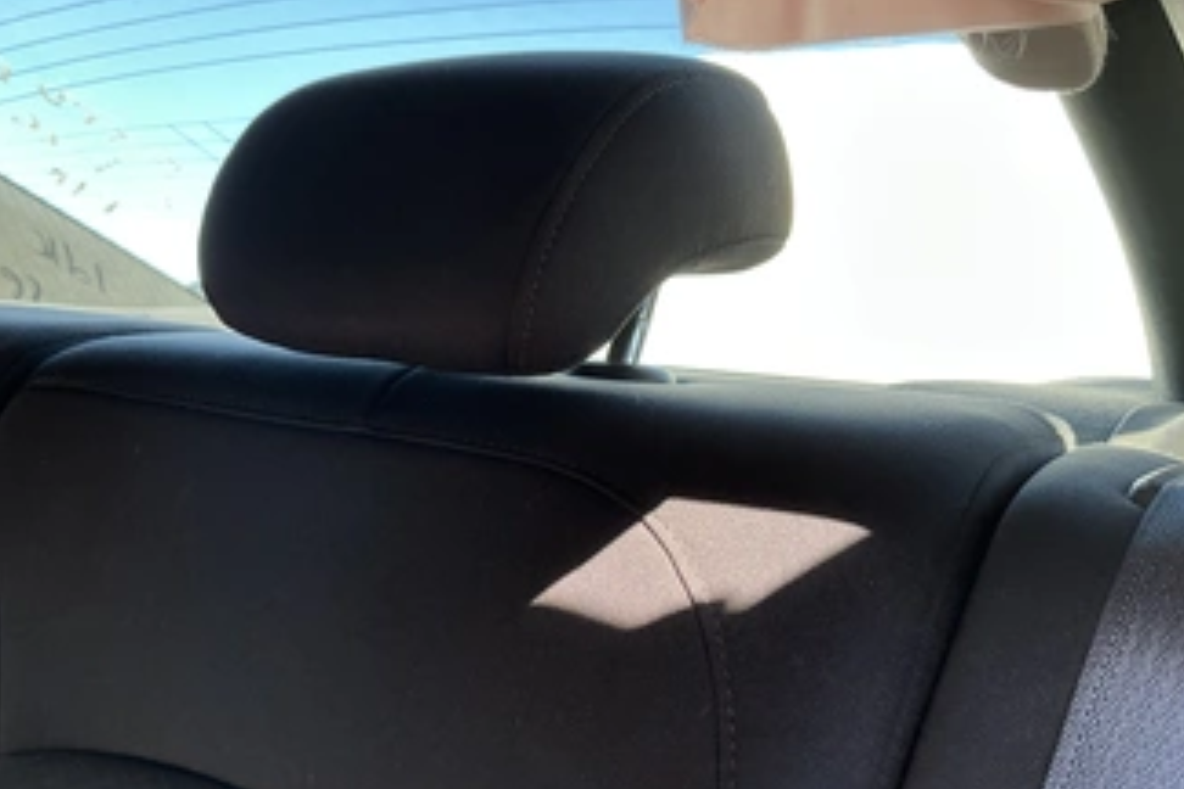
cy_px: 416
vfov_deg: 36.9
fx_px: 1184
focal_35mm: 36
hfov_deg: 53.0
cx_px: 523
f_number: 1.8
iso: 32
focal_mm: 3
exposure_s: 1/122
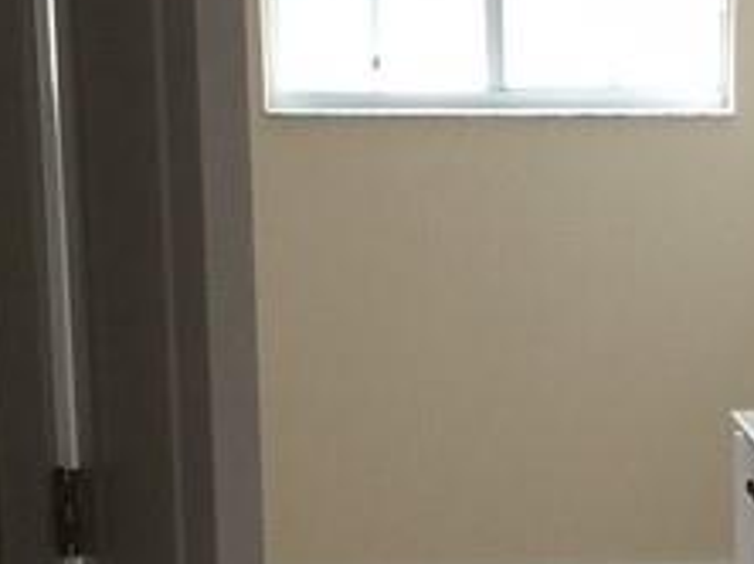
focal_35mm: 134
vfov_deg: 10.8
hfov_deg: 14.5
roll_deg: -0.9
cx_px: 744
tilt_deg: -13.2
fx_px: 2916
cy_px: 761
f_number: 2.2
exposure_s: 1/15
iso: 50
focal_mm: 4.15
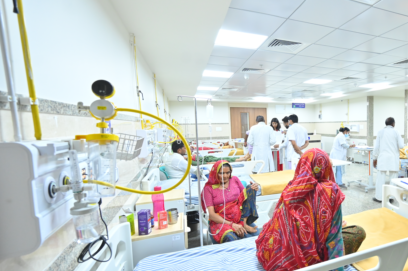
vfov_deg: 57.1
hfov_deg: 71.5
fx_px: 249
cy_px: 145
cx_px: 320
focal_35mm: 22
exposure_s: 1/100
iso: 1600
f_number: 4
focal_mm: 14
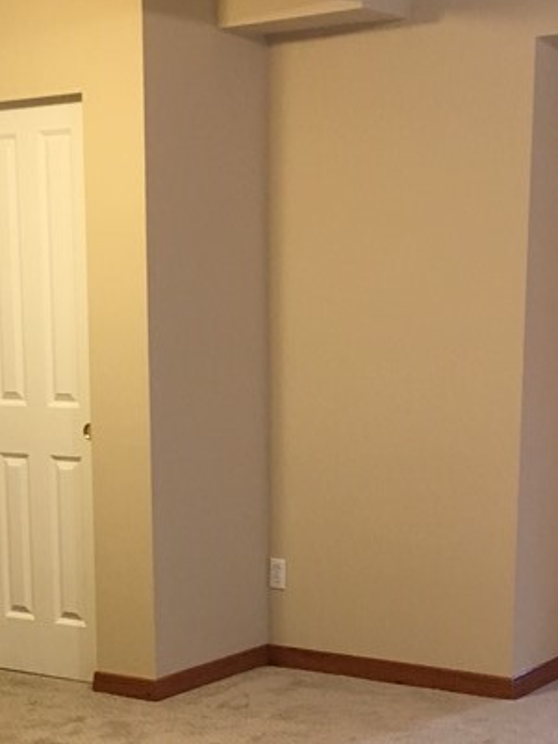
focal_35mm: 74
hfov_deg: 19.8
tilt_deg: -13.2
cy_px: 703
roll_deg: +0.8
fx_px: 1590
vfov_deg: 25.3
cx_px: 163
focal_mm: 4.15
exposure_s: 1/33
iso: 125
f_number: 2.2
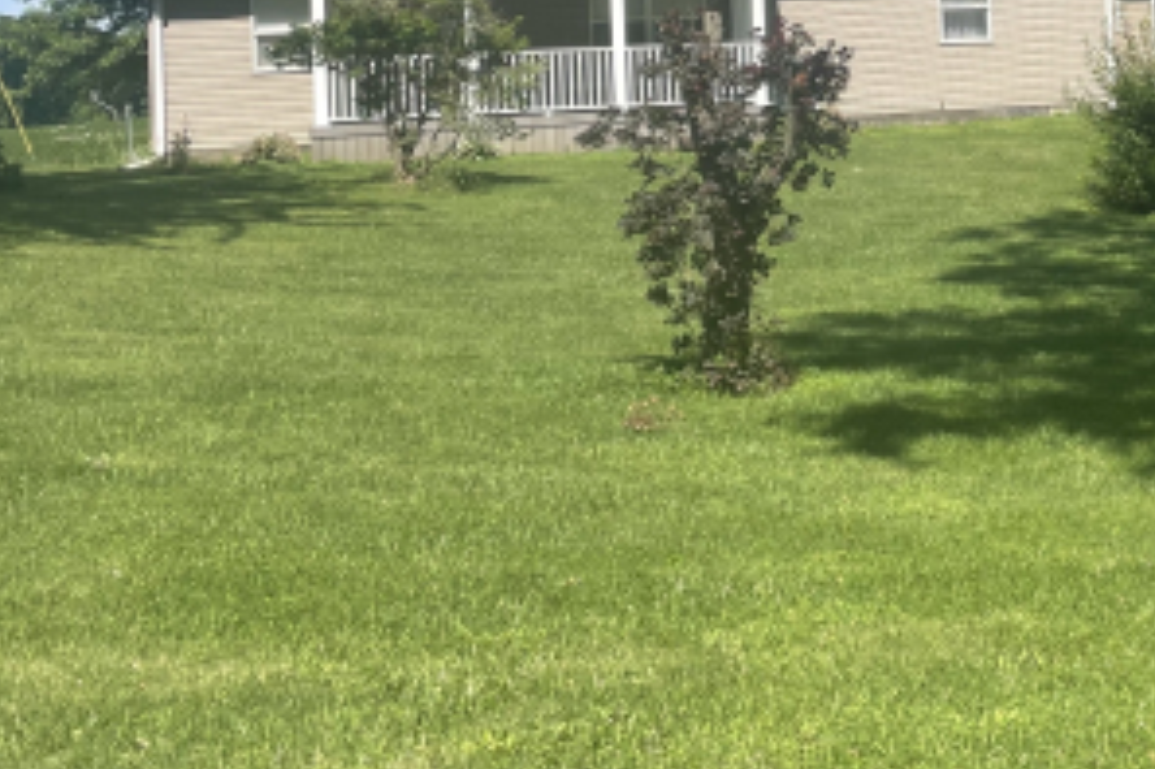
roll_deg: +2.4
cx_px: 1153
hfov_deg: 30.6
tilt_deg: +1.8
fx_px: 1956
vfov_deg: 21.5
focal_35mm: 61
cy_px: 16
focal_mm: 4.2
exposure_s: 1/1984
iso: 32
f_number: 1.6
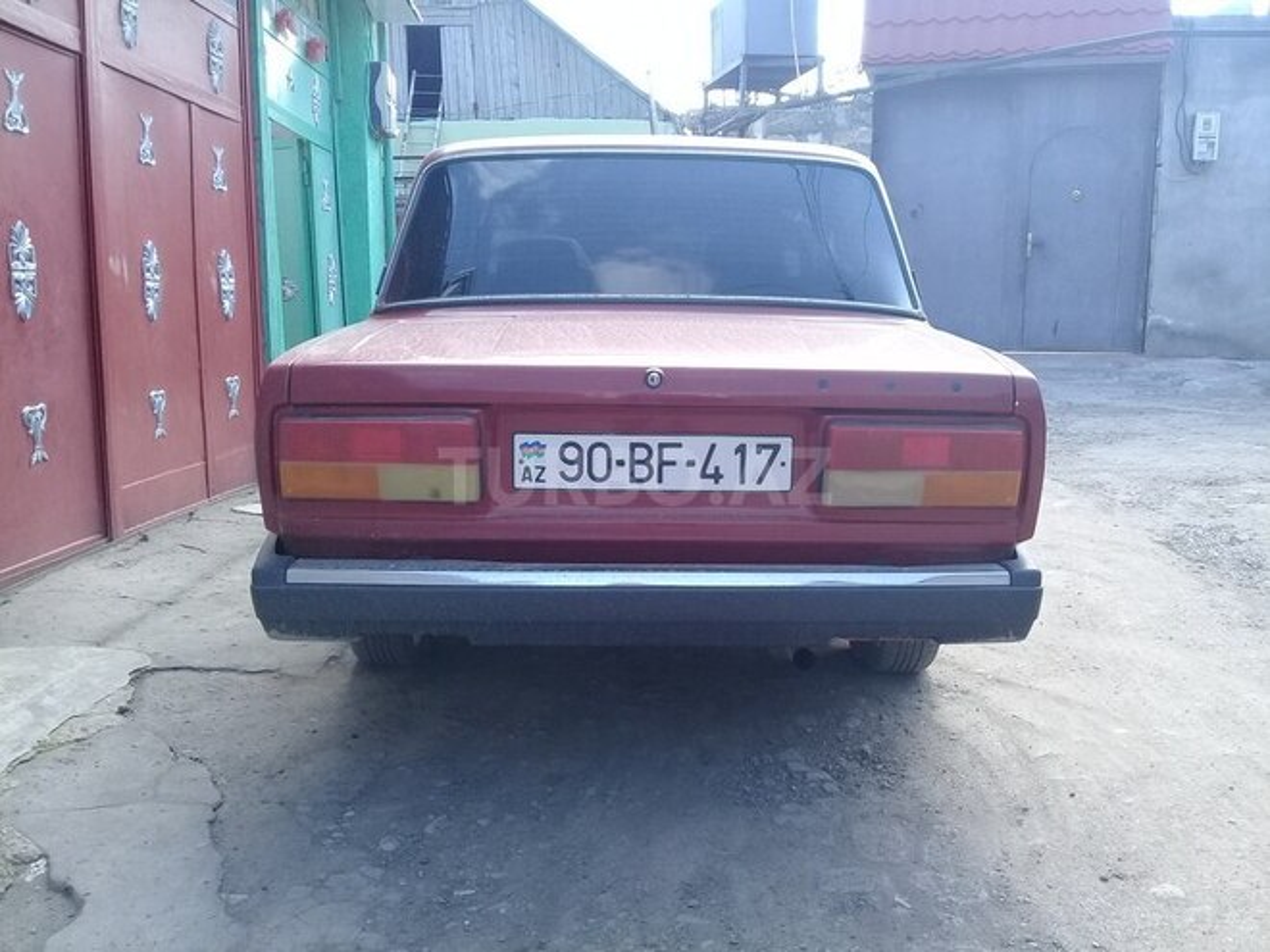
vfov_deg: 45.4
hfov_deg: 58.4
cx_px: 635
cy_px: 476
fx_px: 1137
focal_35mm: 31
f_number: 2.2
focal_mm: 3.3
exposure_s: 1/198
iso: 50
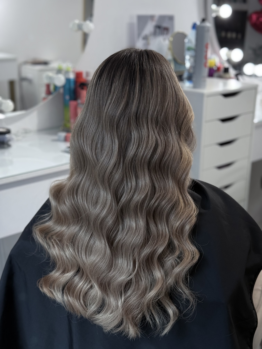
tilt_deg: -18.0
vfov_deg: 39.7
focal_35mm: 48
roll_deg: -0.3
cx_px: 131
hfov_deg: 30.3
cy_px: 174
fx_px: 484
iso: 50
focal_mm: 6.76
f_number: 1.78
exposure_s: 1/166
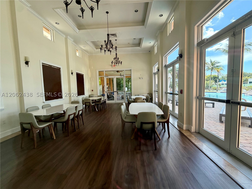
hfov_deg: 102.1
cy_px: 94
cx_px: 126
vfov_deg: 85.7
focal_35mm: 14
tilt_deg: -3.8
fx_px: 102
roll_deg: +2.2
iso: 125
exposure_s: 1/121
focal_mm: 2.22
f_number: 2.2
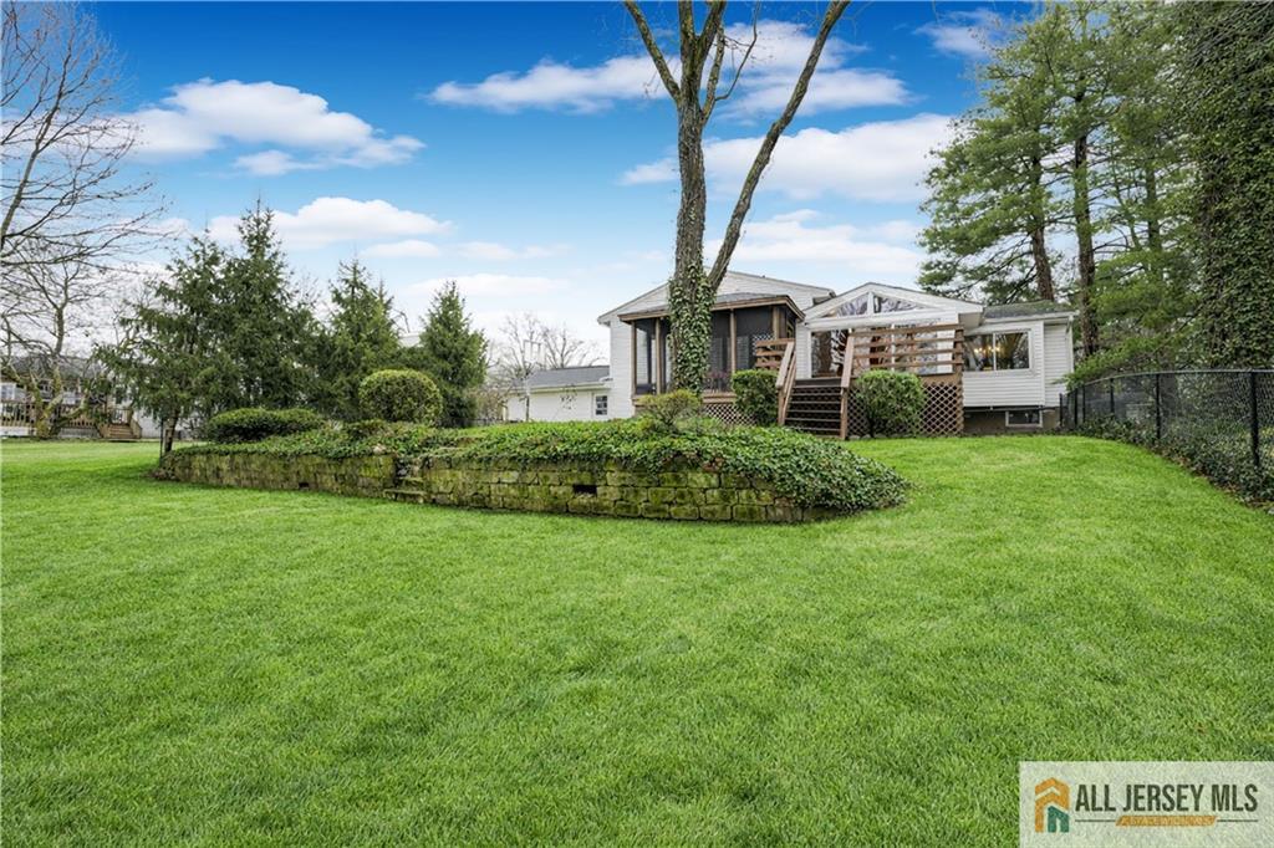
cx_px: 637
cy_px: 424
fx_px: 566
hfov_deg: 96.8
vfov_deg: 73.7
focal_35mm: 16
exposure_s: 1/100
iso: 100
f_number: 5
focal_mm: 16
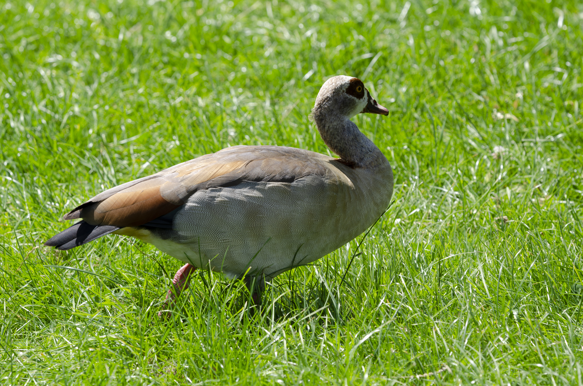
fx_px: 7757
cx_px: 292
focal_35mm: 480
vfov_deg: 2.9
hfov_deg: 4.3
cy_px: 193
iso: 100
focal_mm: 320
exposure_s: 1/160
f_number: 8
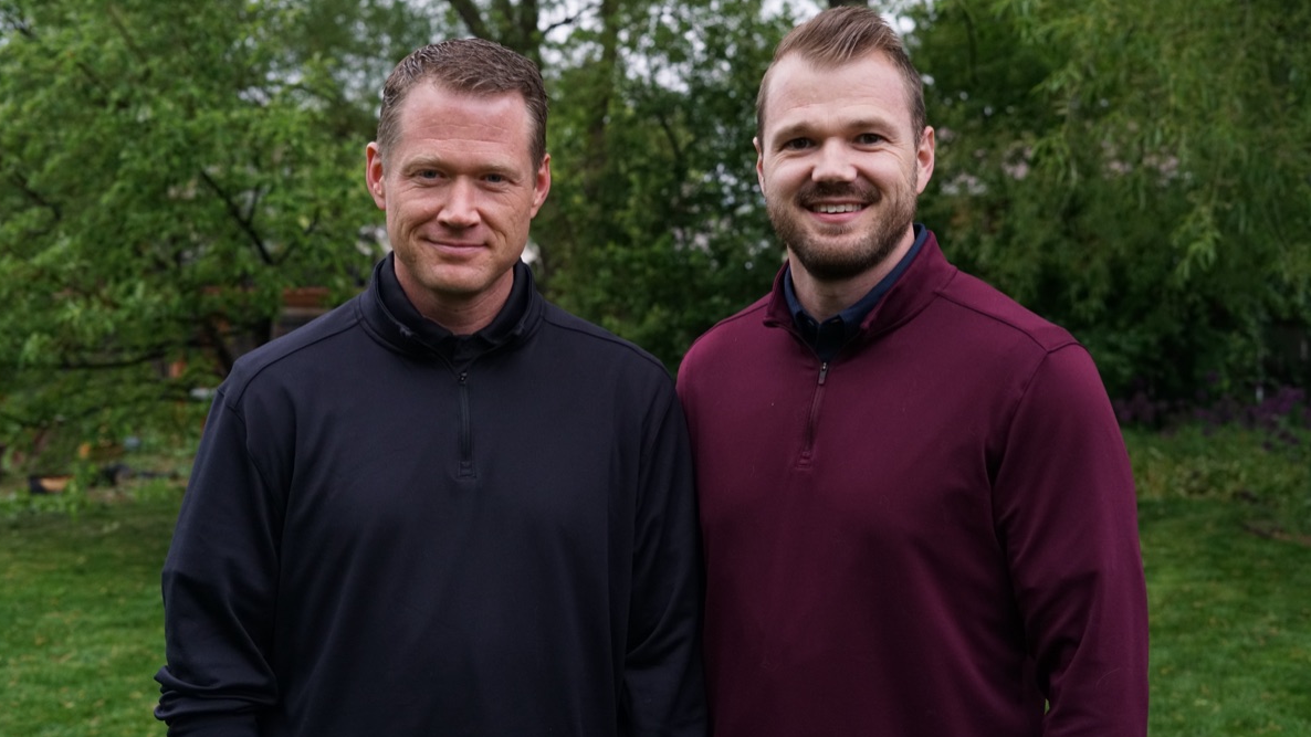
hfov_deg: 39.2
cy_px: 327
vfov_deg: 22.6
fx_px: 1842
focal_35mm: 53
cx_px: 651
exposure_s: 1/160
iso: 1600
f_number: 5.6
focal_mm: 50
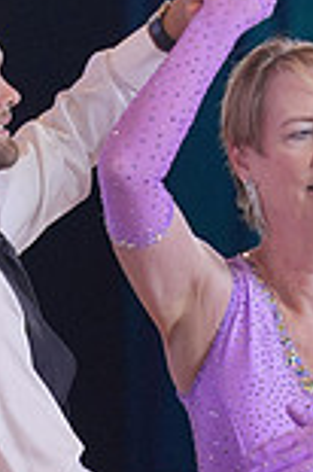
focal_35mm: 842
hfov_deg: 1.6
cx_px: 111
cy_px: 615
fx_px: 11005
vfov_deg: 2.4
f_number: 3.5
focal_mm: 150
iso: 1250
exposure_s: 1/500
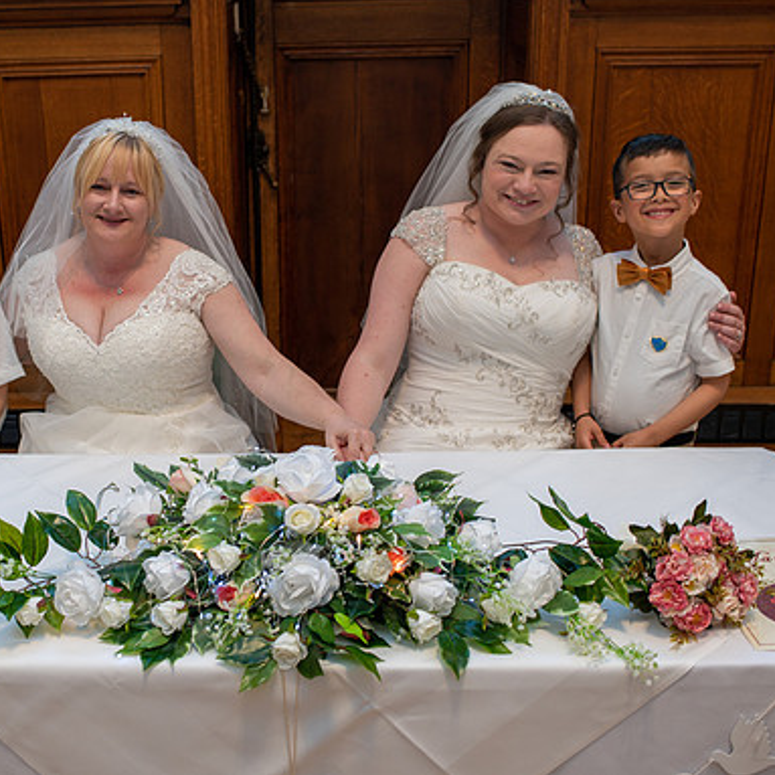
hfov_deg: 35.8
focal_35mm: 47
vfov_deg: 36.1
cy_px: 386
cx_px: 269
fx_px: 1190
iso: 250
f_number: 3.2
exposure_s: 1/80
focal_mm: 35
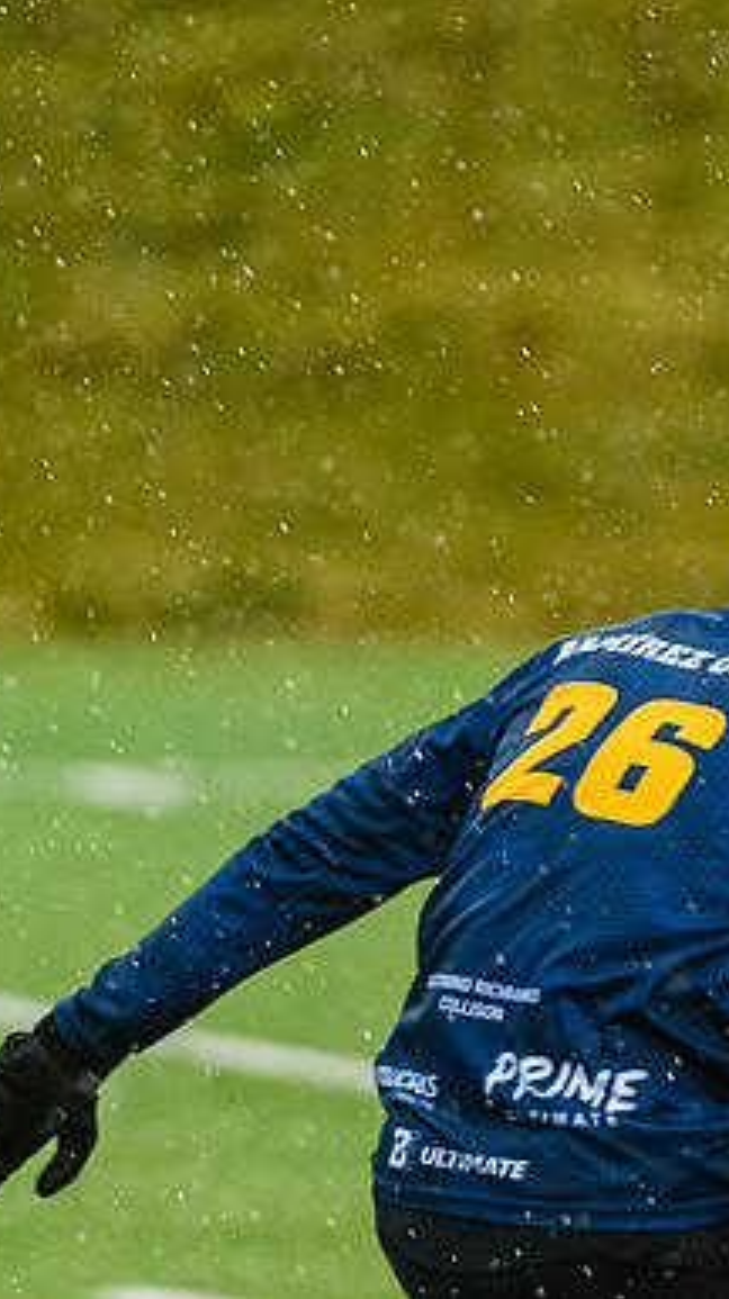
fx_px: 28373
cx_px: 1199
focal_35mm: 824
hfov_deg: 1.5
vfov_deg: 2.6
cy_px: 770
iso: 1400
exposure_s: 1/1000
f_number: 3.2
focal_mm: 200
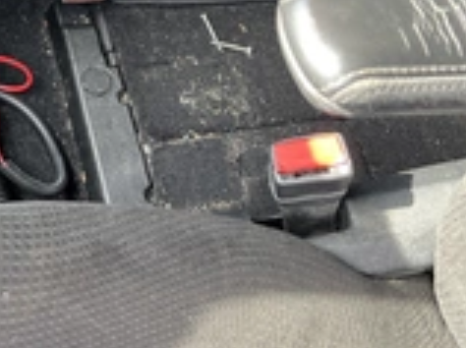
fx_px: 887
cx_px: 32
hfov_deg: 28.1
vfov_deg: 20.5
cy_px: -91
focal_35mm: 66
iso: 125
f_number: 1.6
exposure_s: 1/121
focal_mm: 5.1
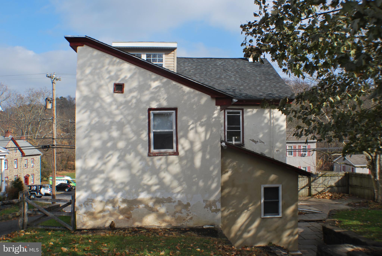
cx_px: 191
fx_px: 462
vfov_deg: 30.9
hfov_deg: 44.9
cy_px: 128
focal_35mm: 44
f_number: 8
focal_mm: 29
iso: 100
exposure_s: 1/200
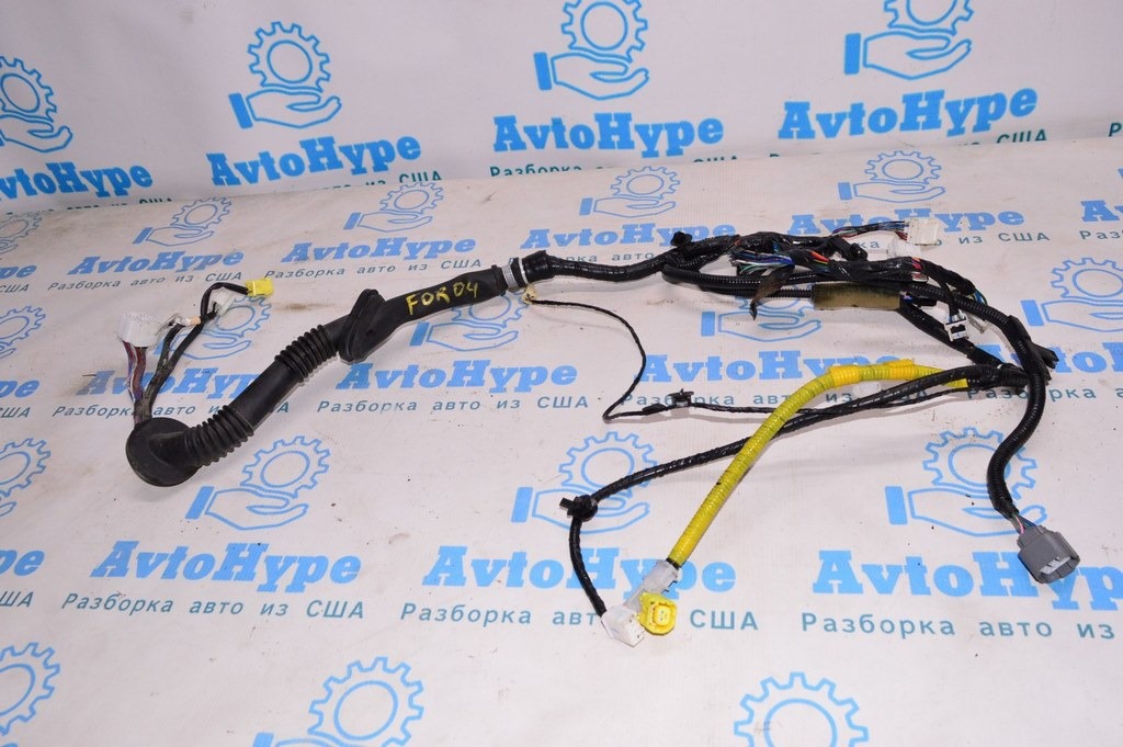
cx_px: 562
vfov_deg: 43.5
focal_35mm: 30
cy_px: 374
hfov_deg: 62.0
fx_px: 935
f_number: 8
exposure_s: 1/160
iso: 1600
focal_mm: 20
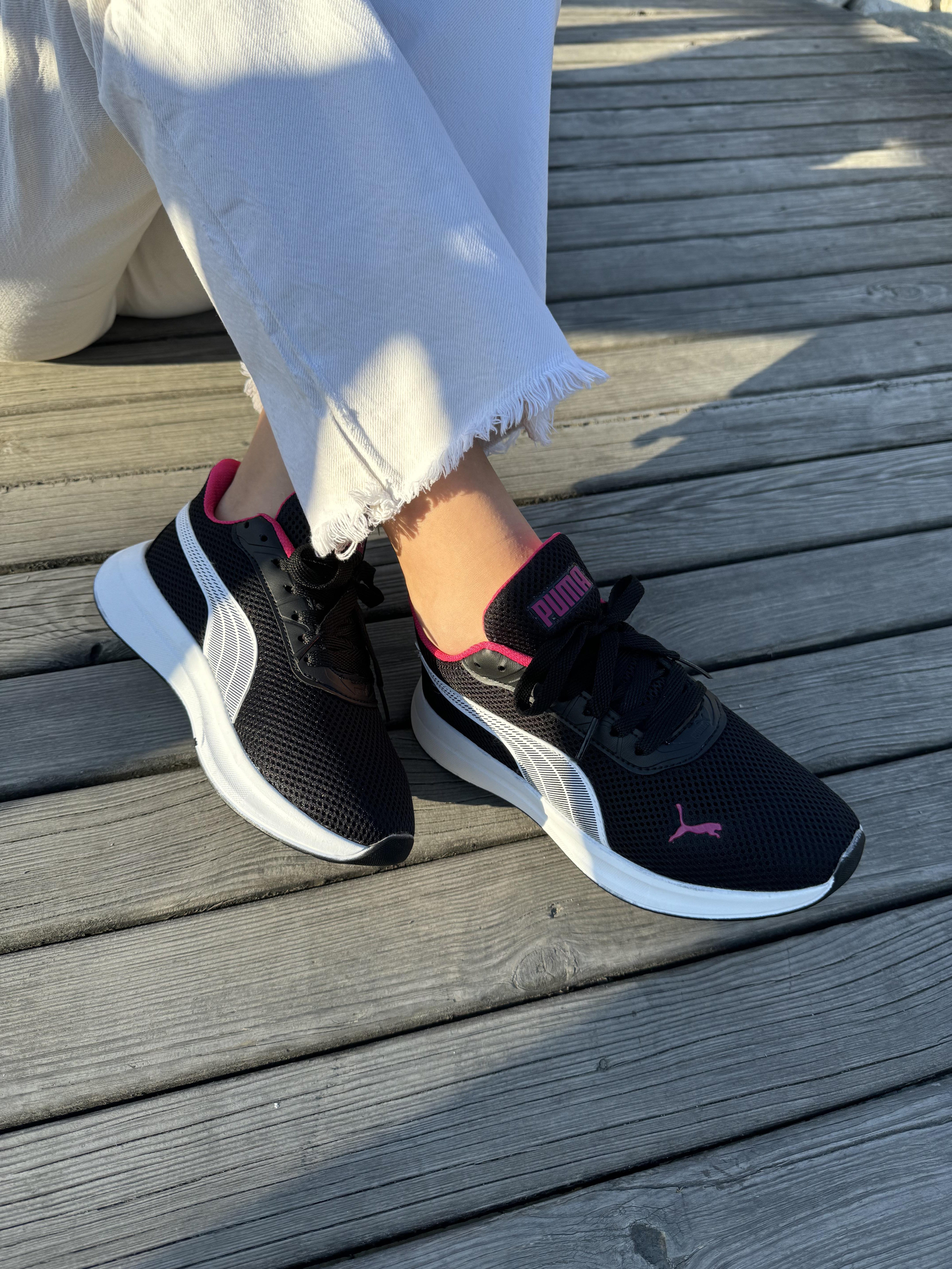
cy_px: 634
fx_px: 880
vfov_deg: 71.6
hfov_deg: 56.8
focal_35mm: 24
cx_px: 476
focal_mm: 6.76
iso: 80
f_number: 1.78
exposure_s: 1/1285
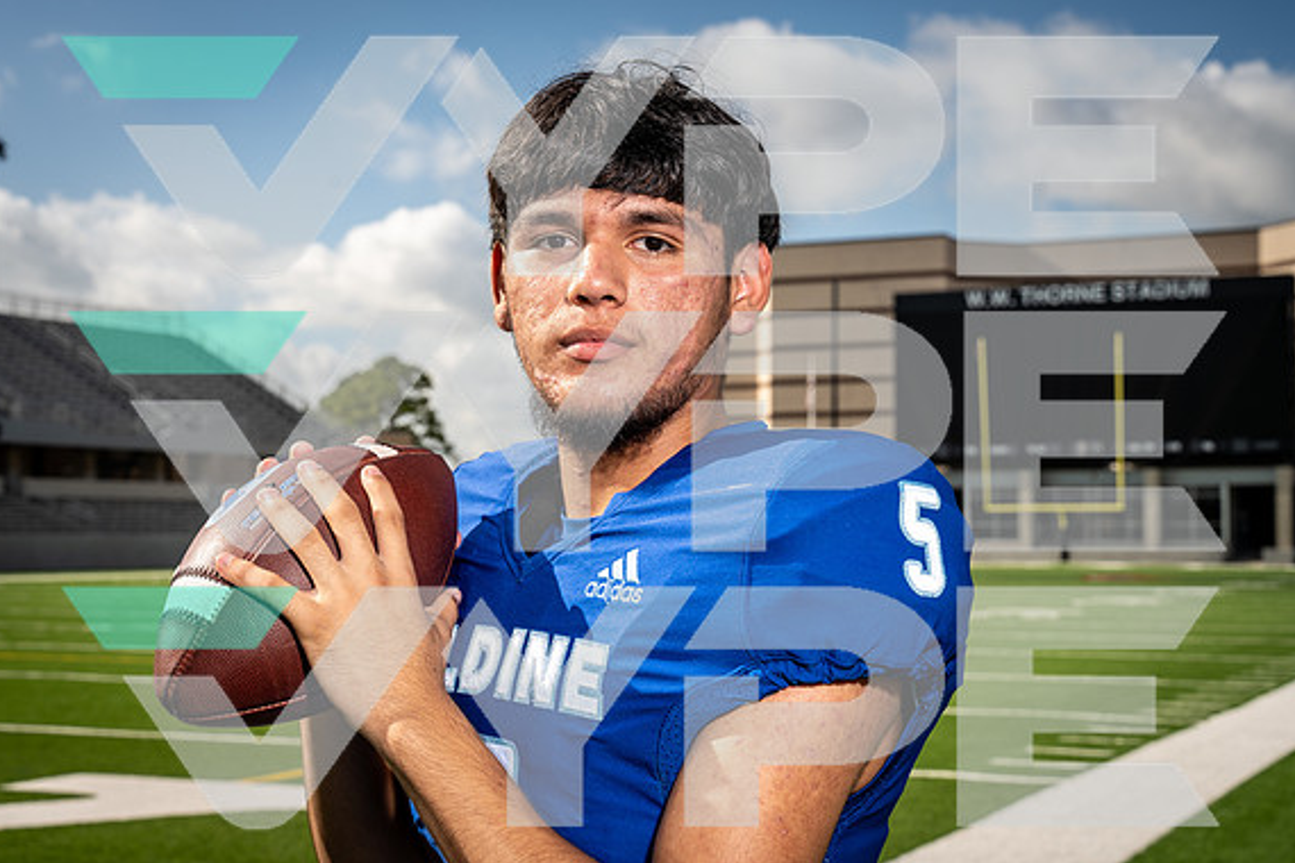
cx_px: 648
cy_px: 433
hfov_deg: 34.5
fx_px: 2086
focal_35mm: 58
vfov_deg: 23.4
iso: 125
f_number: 8
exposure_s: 1/250
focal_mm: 57
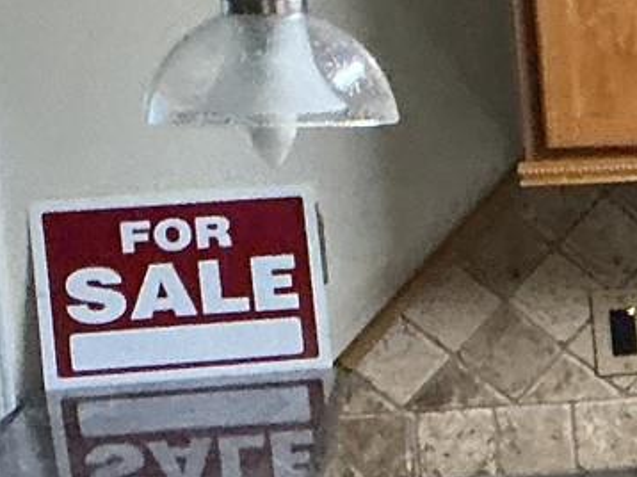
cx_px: 1762
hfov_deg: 9.8
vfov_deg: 8.9
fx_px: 3053
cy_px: 425
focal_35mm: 166
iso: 250
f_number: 1.8
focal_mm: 3
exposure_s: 1/60
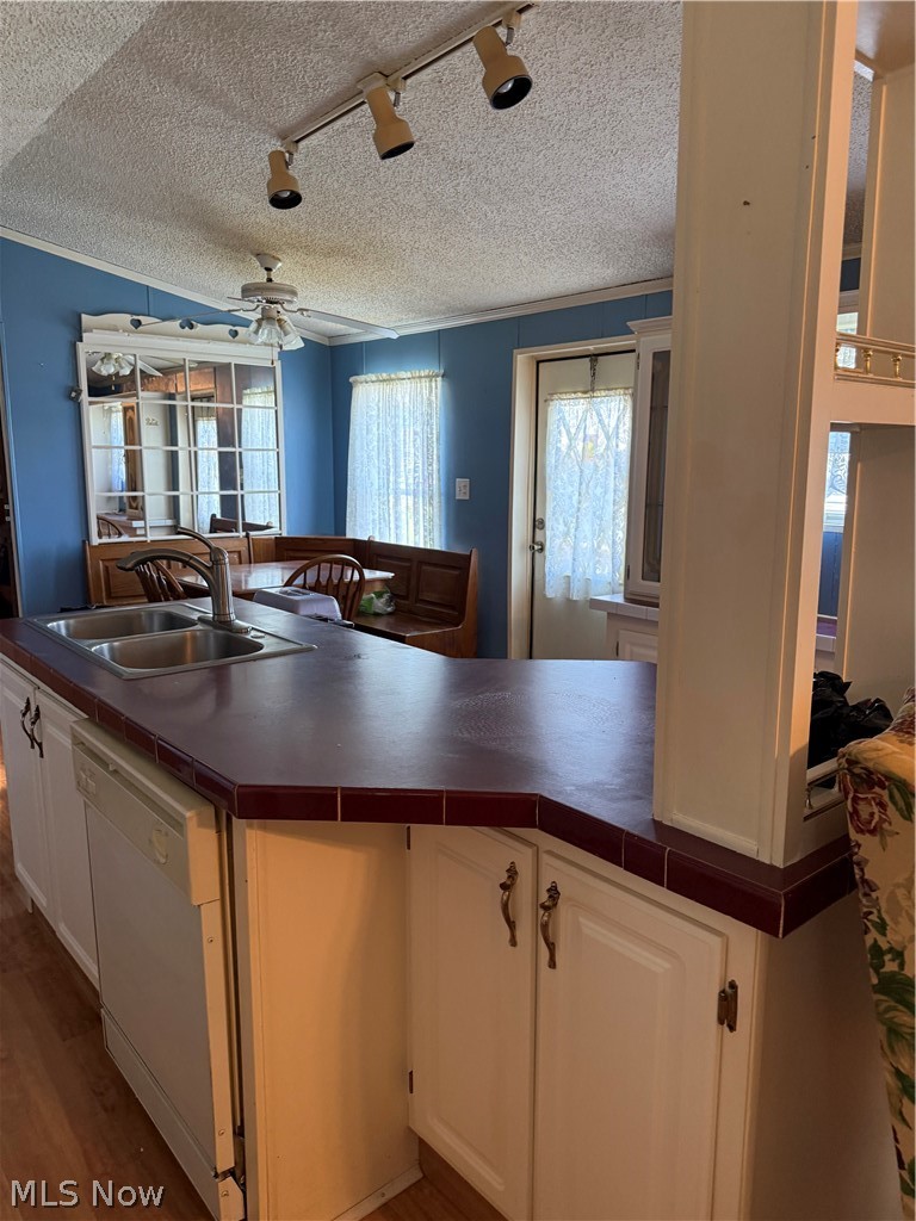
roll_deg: +0.1
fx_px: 847
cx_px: 458
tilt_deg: -9.2
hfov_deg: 56.8
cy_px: 610
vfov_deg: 71.6
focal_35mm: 24
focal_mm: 6.76
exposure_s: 1/120
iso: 400
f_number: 1.78
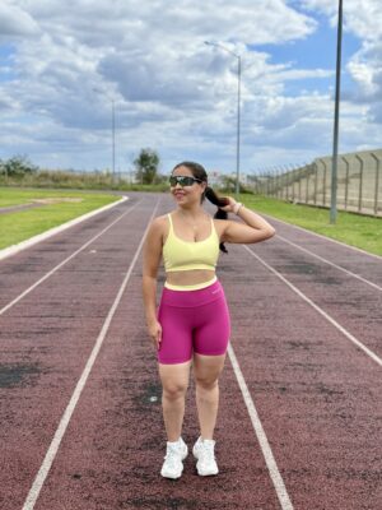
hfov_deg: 30.3
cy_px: 255
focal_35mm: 48
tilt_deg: -5.9
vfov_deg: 39.7
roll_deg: -1.5
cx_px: 191
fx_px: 706
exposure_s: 1/5587
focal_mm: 6.76
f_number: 1.78
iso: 64
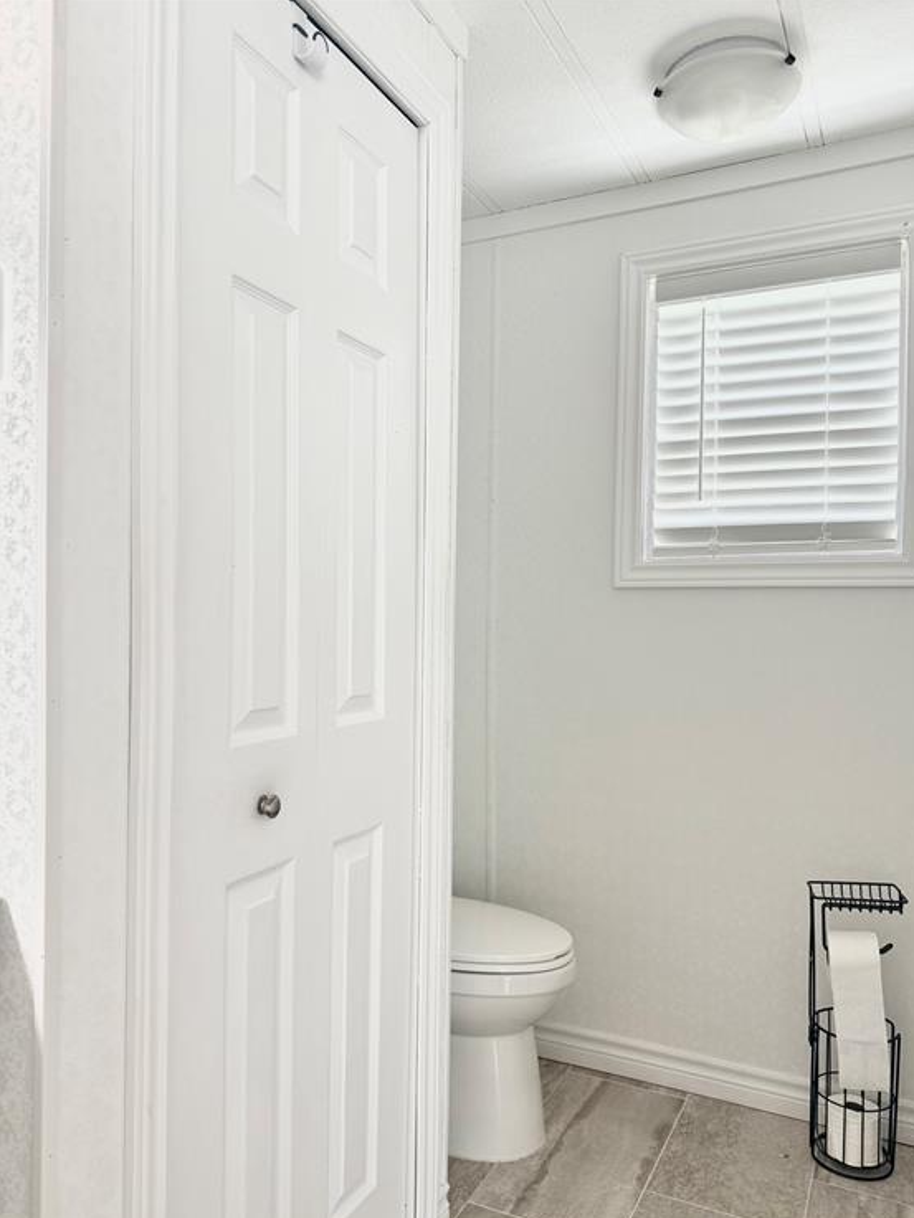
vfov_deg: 69.4
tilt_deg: +0.3
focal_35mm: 25
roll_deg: +0.3
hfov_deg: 54.9
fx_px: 880
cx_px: 448
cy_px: 631
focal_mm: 6.76
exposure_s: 1/120
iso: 125
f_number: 1.78
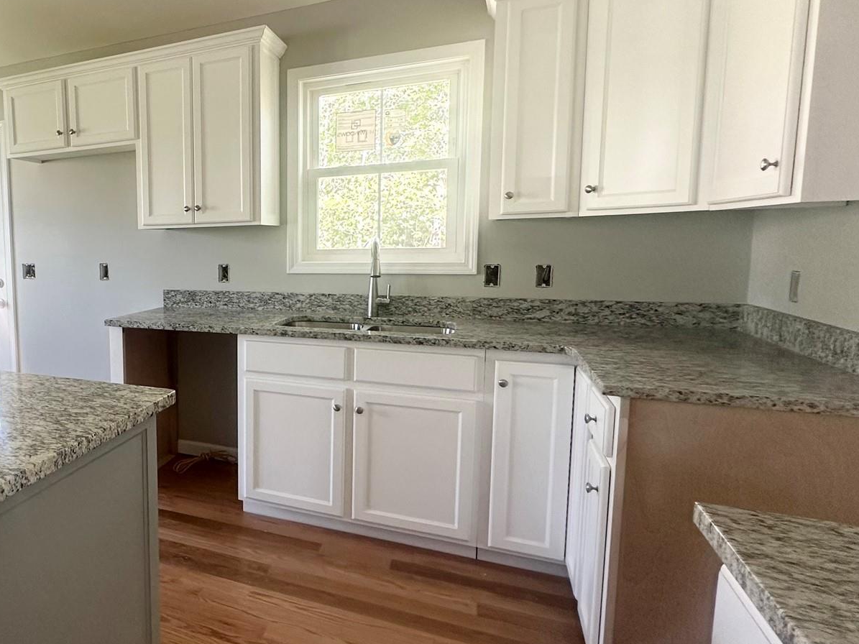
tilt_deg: -6.1
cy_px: 304
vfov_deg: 56.8
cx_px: 175
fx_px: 596
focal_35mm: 24
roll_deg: +0.7
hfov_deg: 65.4
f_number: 2.2
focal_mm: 2.22
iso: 160
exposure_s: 1/99
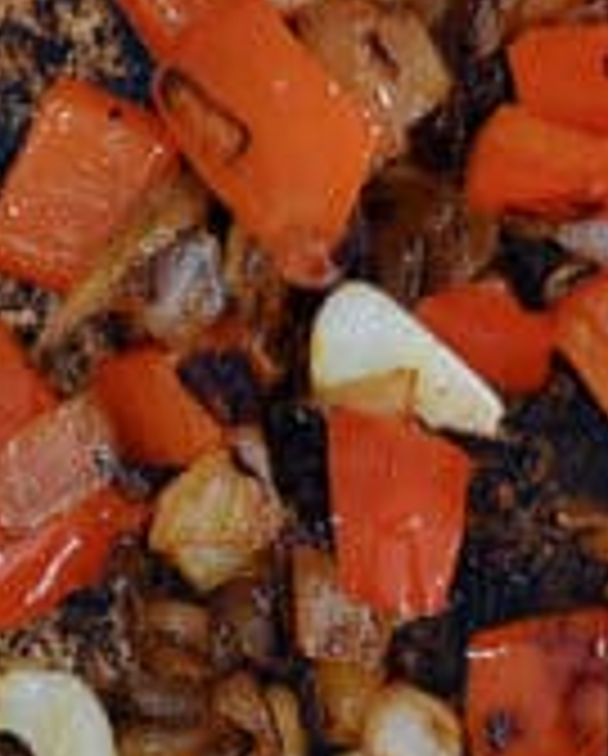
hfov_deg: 7.5
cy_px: 227
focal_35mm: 201
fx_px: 4509
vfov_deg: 9.6
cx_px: 1009
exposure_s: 1/40
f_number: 7.1
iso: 1600
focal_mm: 50
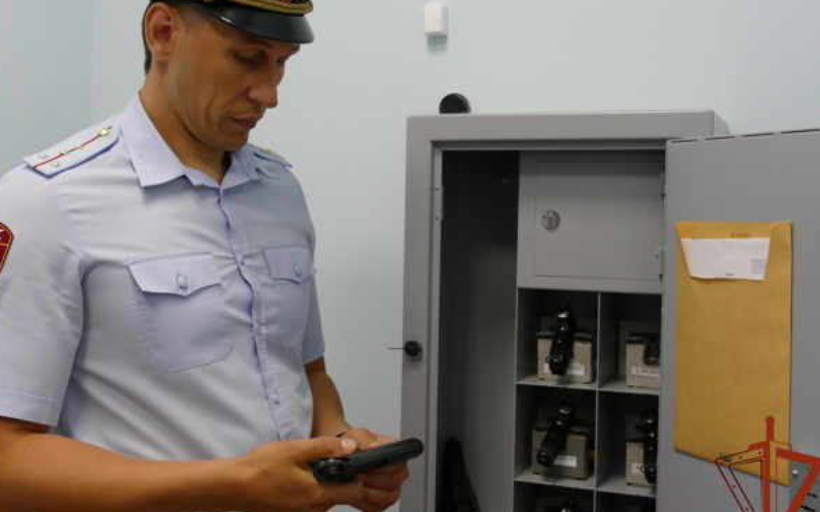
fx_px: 1073
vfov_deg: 26.9
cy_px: 232
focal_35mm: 48
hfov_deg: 41.7
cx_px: 334
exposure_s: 1/80
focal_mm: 13.43
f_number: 3.1
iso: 640
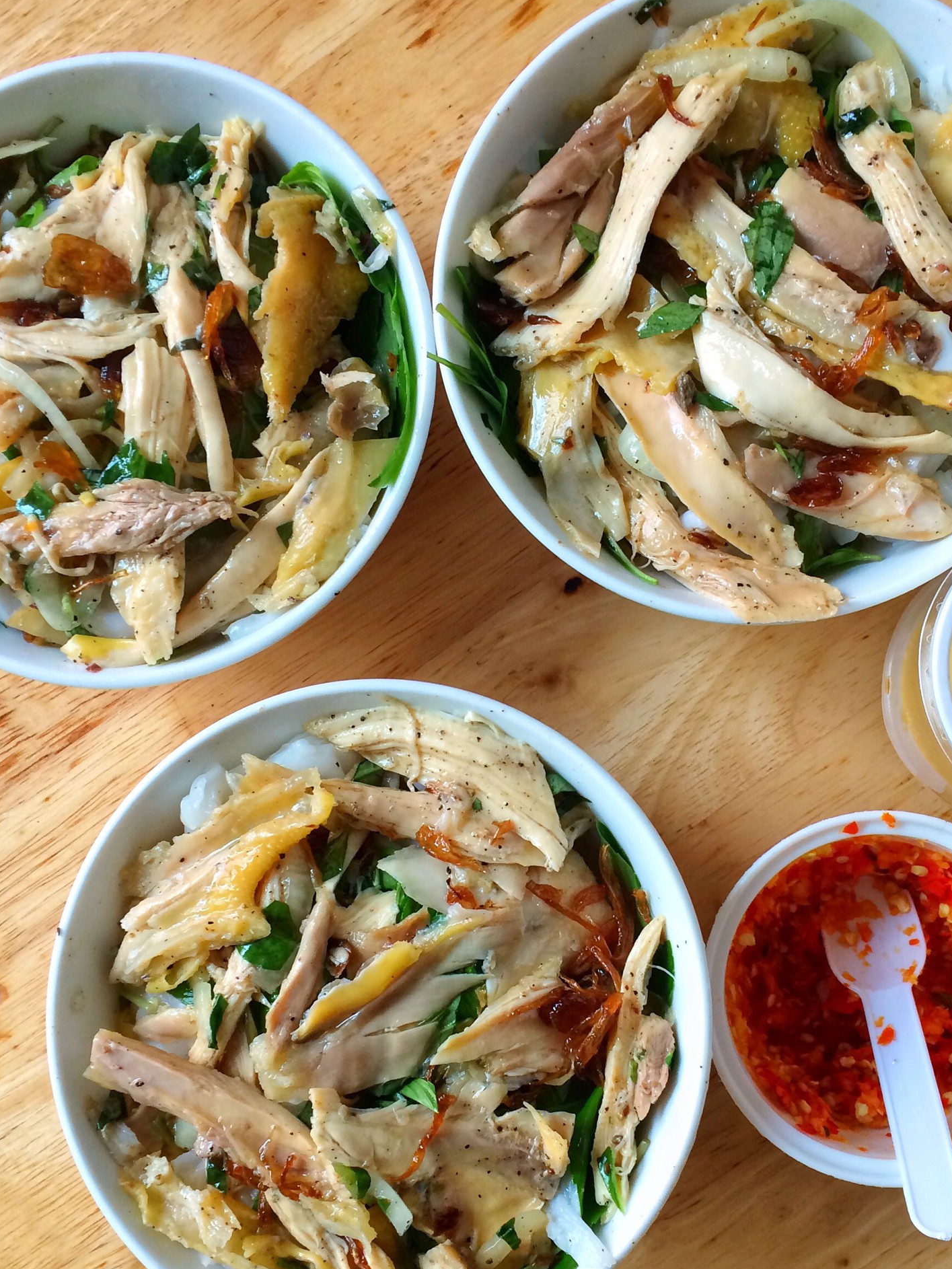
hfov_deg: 35.1
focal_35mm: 41
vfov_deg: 45.7
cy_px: 696
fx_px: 1503
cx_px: 532
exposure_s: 1/33
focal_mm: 4.15
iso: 40
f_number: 2.2
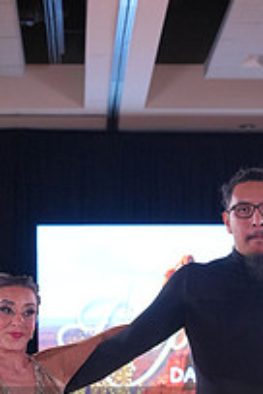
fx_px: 1556
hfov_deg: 9.7
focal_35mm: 142
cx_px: 158
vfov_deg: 14.1
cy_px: 452
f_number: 4
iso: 2000
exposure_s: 1/400
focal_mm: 50
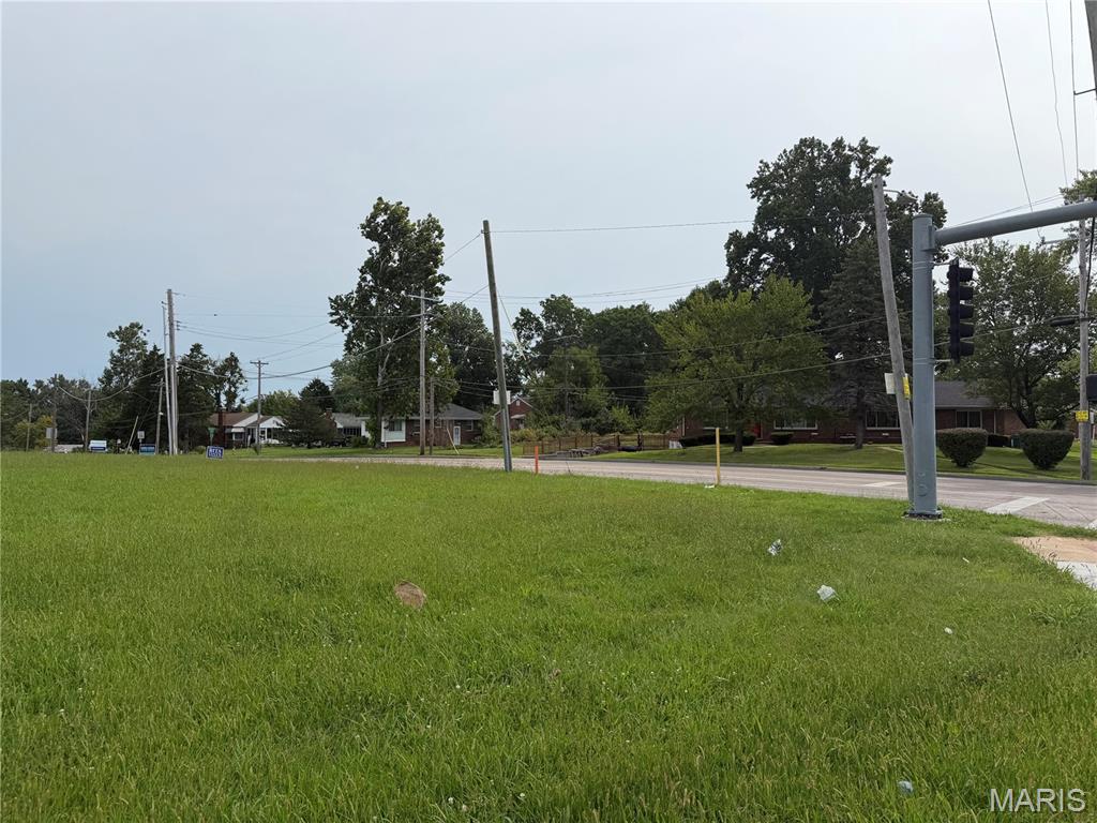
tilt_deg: +1.7
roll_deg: -0.4
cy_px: 412
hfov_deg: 71.6
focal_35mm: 24
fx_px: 761
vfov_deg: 56.8
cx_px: 548
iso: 80
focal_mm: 6.76
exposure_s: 1/6173
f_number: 1.78
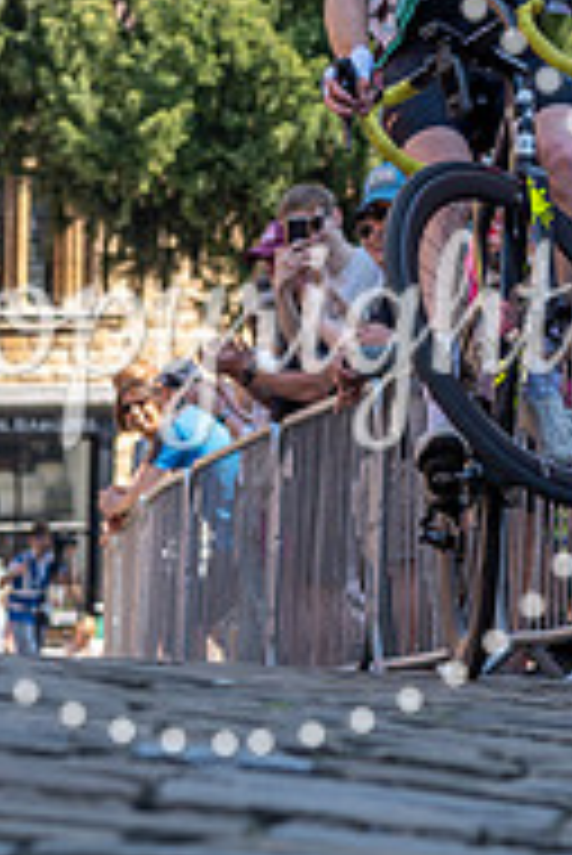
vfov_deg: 6.7
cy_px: 104
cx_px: 467
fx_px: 7303
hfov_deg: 4.5
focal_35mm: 307
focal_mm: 75
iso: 160
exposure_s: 1/800
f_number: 4
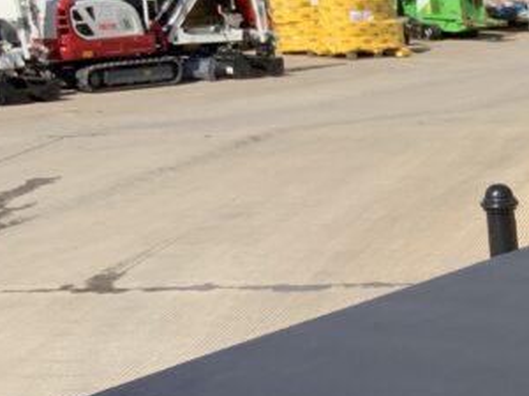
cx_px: 769
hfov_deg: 17.9
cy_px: 421
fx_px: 1513
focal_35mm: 99
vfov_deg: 14.6
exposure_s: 1/1577
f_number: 1.8
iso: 16
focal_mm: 3
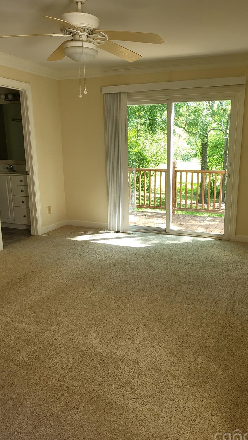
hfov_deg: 40.1
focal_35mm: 29
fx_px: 339
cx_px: 144
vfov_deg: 66.1
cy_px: 224
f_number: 1.8
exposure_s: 1/120
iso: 80
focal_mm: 5.4
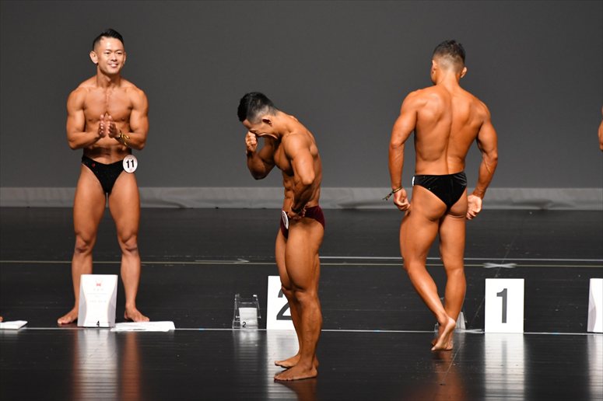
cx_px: 302
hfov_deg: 6.9
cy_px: 200
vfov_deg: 4.6
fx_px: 5023
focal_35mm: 300
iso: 2500
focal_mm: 200
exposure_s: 1/400
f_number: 5.6
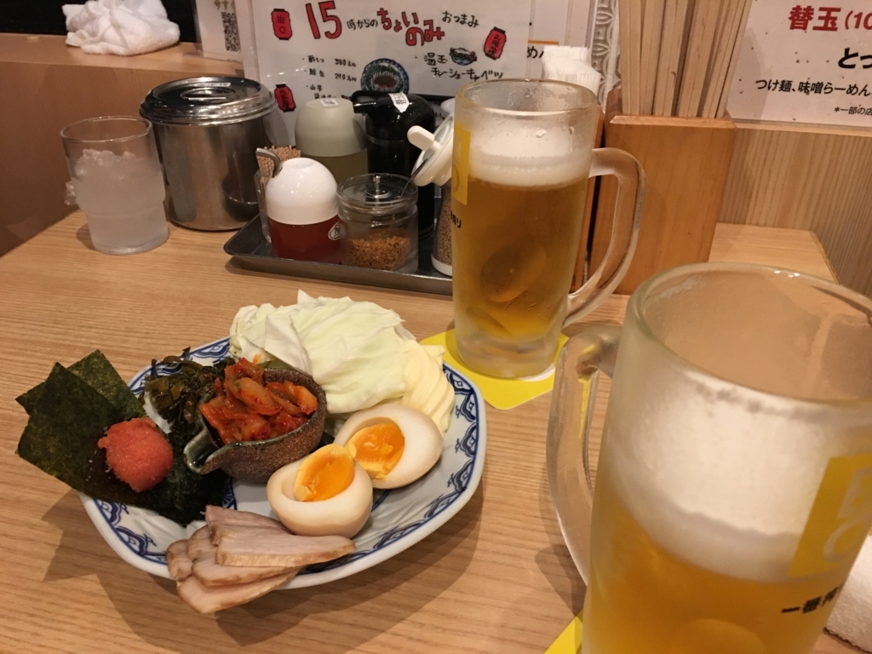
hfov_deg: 61.7
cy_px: 327
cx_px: 436
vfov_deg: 48.2
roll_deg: -0.5
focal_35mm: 29
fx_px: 731
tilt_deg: -31.5
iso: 80
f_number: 2.2
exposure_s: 1/15
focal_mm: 4.15
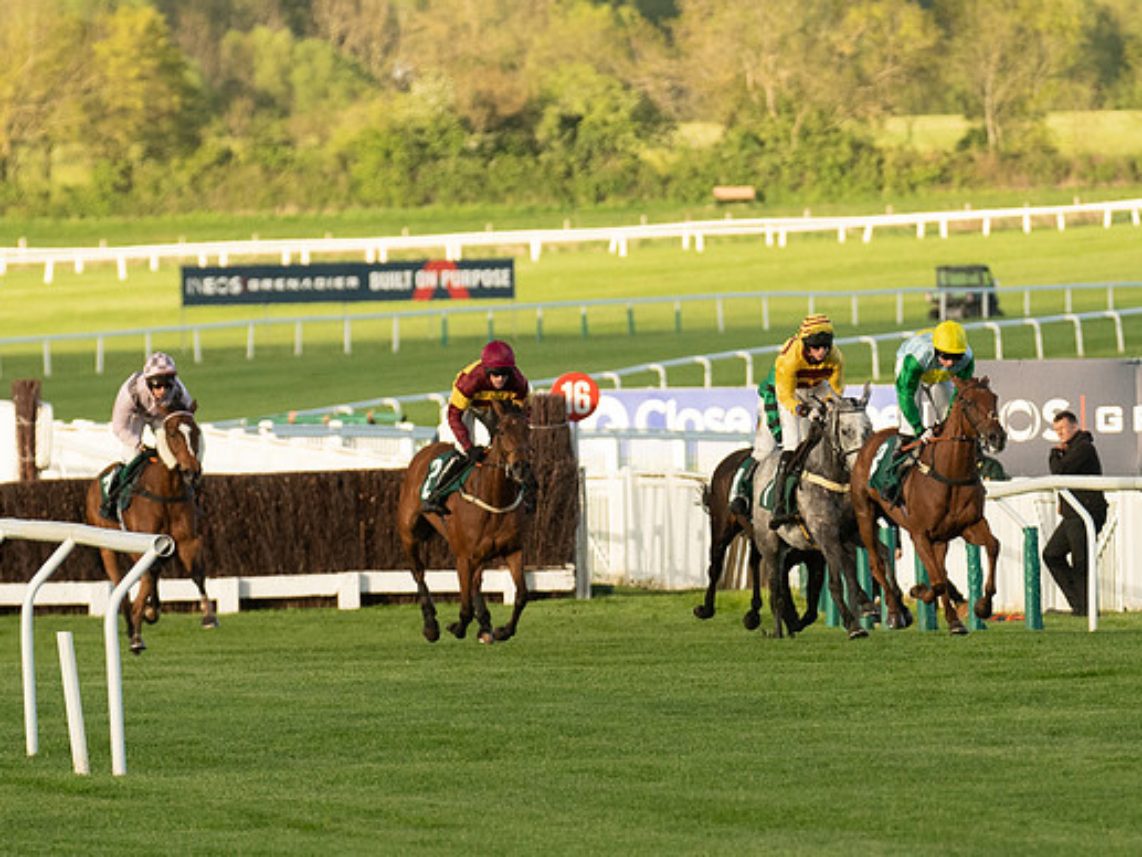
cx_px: 832
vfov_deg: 2.6
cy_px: 450
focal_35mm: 577
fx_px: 19040
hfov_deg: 3.4
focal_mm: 220
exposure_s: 1/2000
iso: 1600
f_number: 4
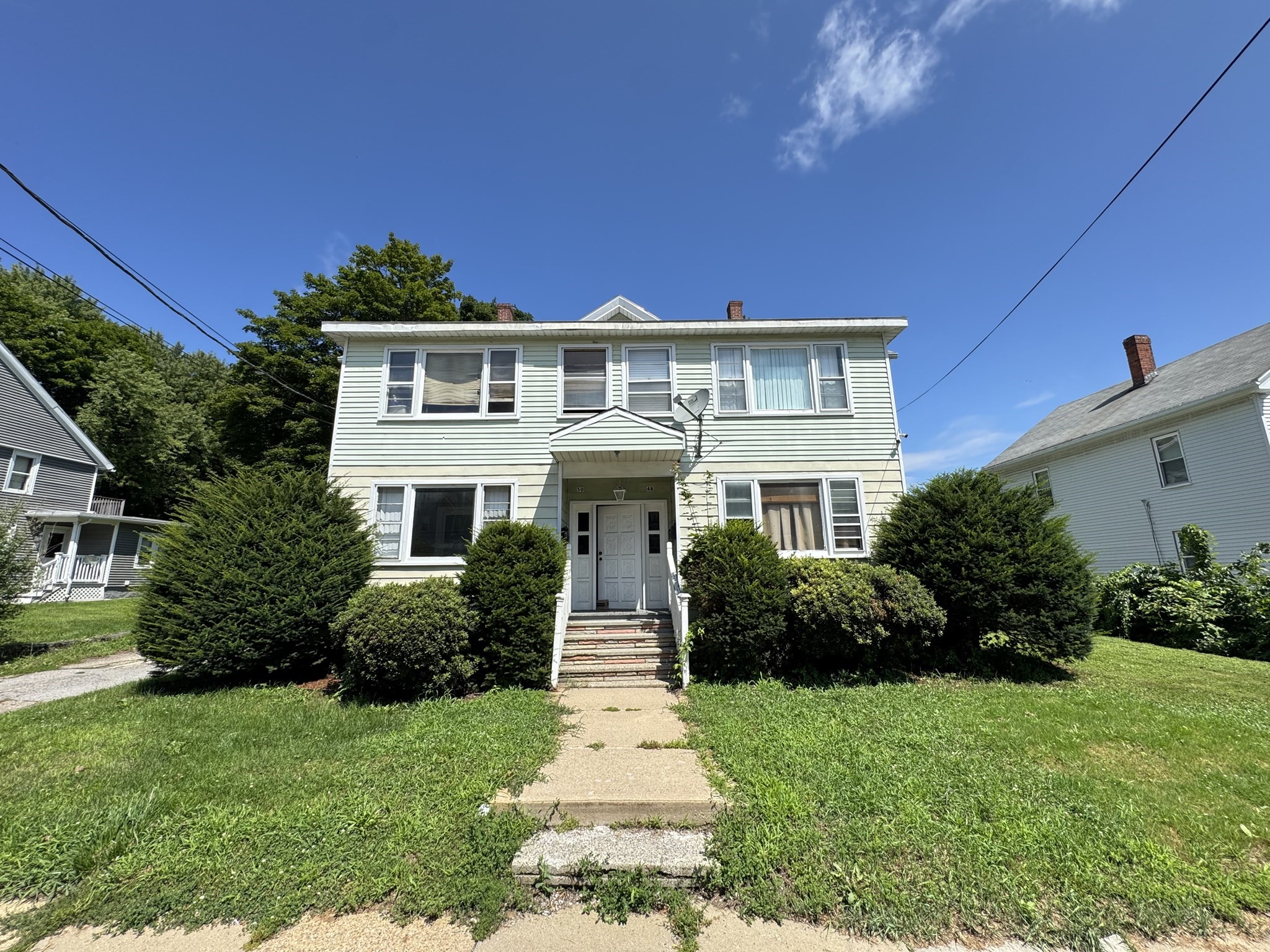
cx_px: 635
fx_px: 514
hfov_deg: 102.1
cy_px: 476
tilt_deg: +11.2
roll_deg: +0.2
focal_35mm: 14
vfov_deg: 85.7
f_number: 2.2
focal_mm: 2.22
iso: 40
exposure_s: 1/675
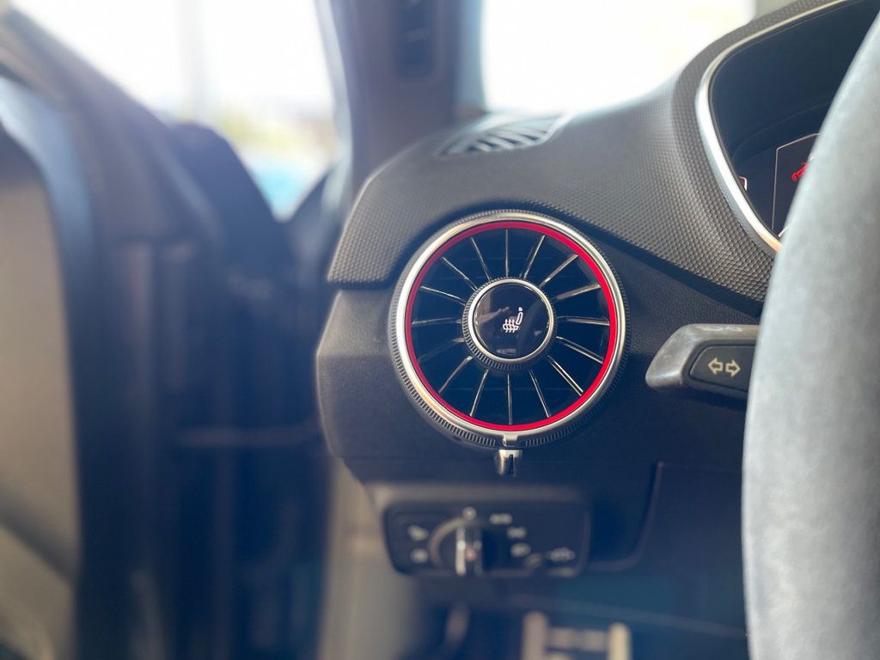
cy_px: 330
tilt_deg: -9.4
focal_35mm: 26
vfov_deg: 53.1
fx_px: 661
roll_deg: +0.5
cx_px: 440
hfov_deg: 67.3
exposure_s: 1/60
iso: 250
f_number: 1.6
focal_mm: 4.2
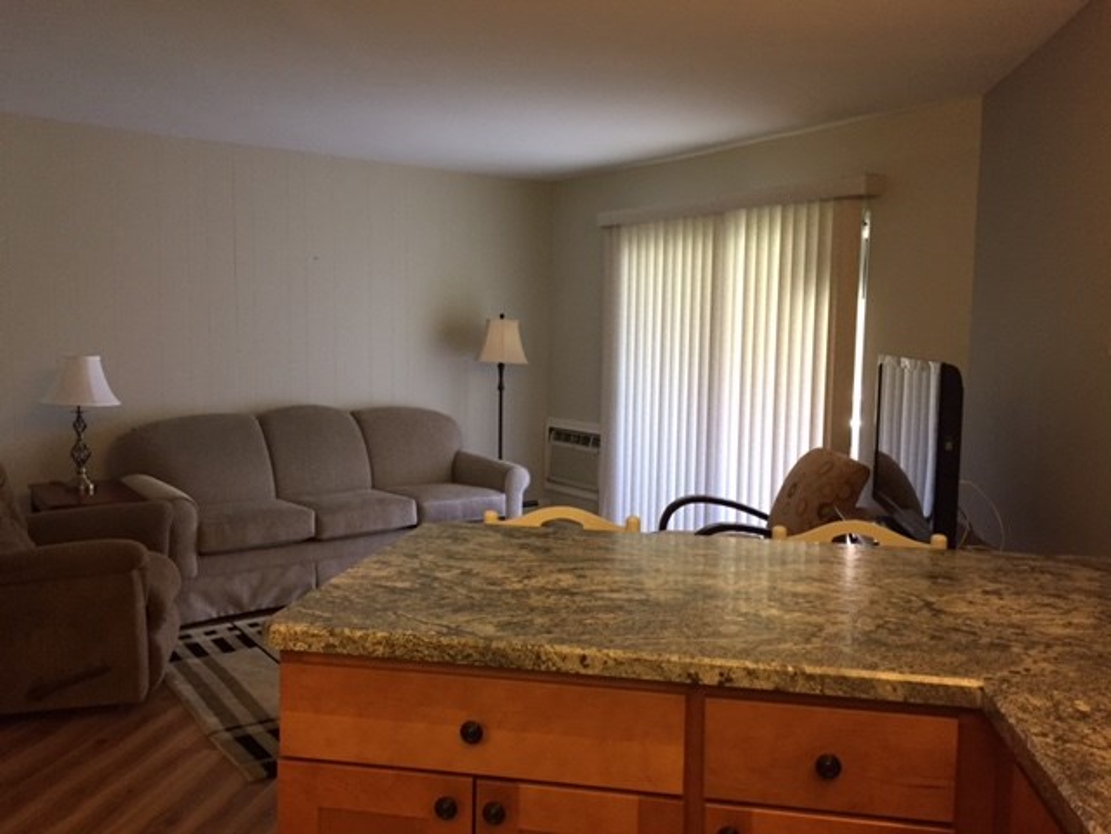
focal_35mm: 29
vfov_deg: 48.2
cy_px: 417
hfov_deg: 61.7
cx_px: 556
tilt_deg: -5.4
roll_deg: -1.3
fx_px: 931
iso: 160
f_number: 2.2
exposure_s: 1/30
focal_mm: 4.15
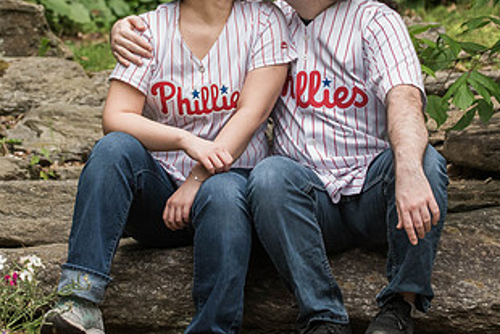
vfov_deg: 7.8
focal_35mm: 177
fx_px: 2459
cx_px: 263
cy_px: 61
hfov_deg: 11.6
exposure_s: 1/1000
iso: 2000
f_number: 4
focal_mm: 90
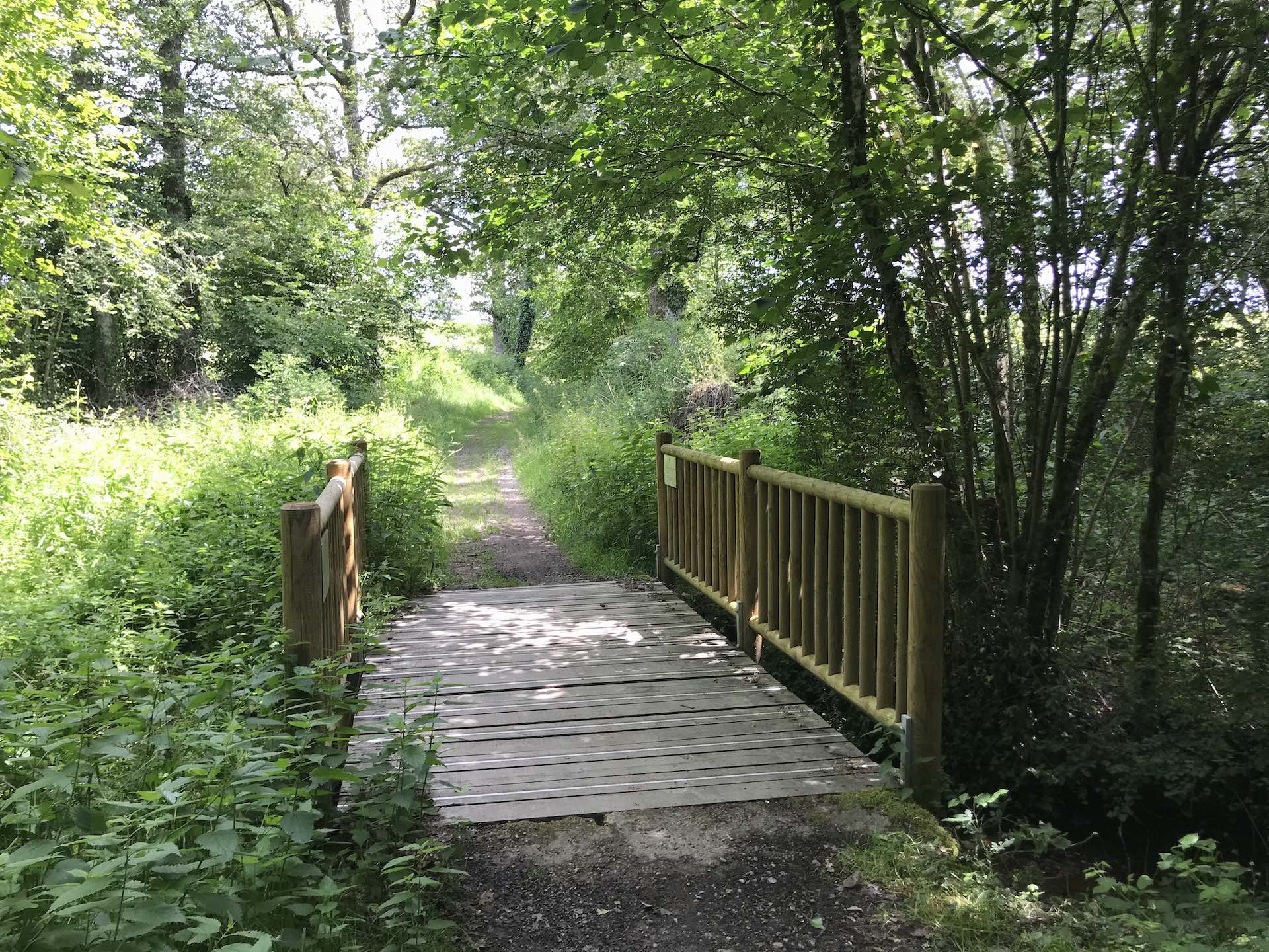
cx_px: 634
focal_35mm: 28
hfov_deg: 63.4
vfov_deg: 49.7
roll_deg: +0.5
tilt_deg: -3.8
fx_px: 1026
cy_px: 476
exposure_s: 1/177
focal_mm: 3.99
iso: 20
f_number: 1.8
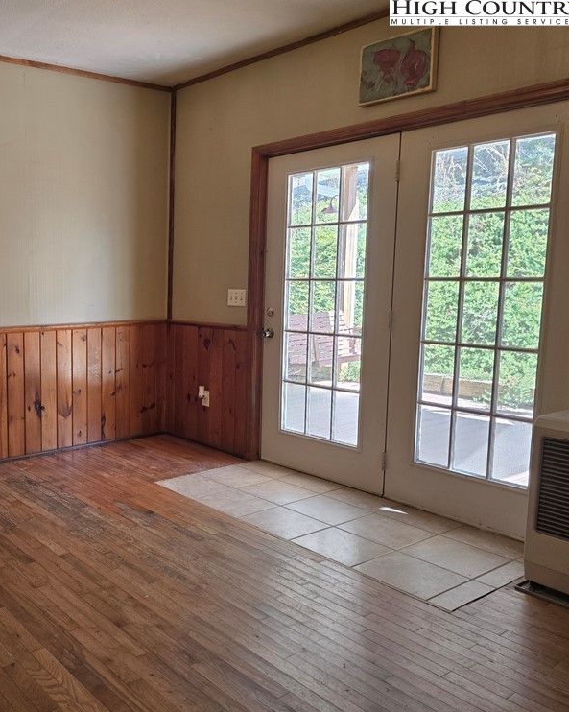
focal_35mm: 31
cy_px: 345
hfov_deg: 44.2
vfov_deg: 57.2
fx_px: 653
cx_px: 94
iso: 160
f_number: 1.7
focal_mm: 6.3
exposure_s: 1/120
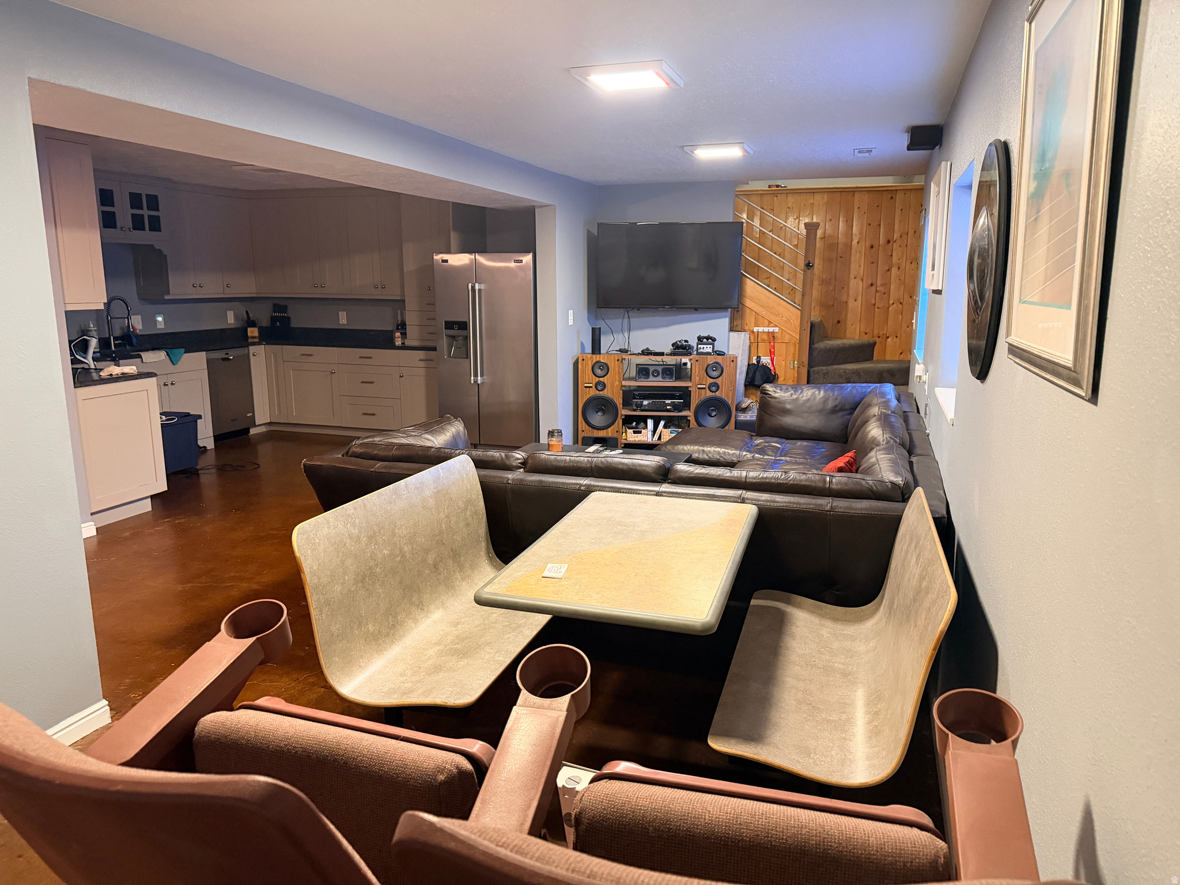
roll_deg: -0.1
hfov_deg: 71.6
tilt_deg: -10.6
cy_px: 442
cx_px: 590
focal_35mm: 24
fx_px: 818
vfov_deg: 56.8
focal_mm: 6.76
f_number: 1.78
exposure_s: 1/40
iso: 800
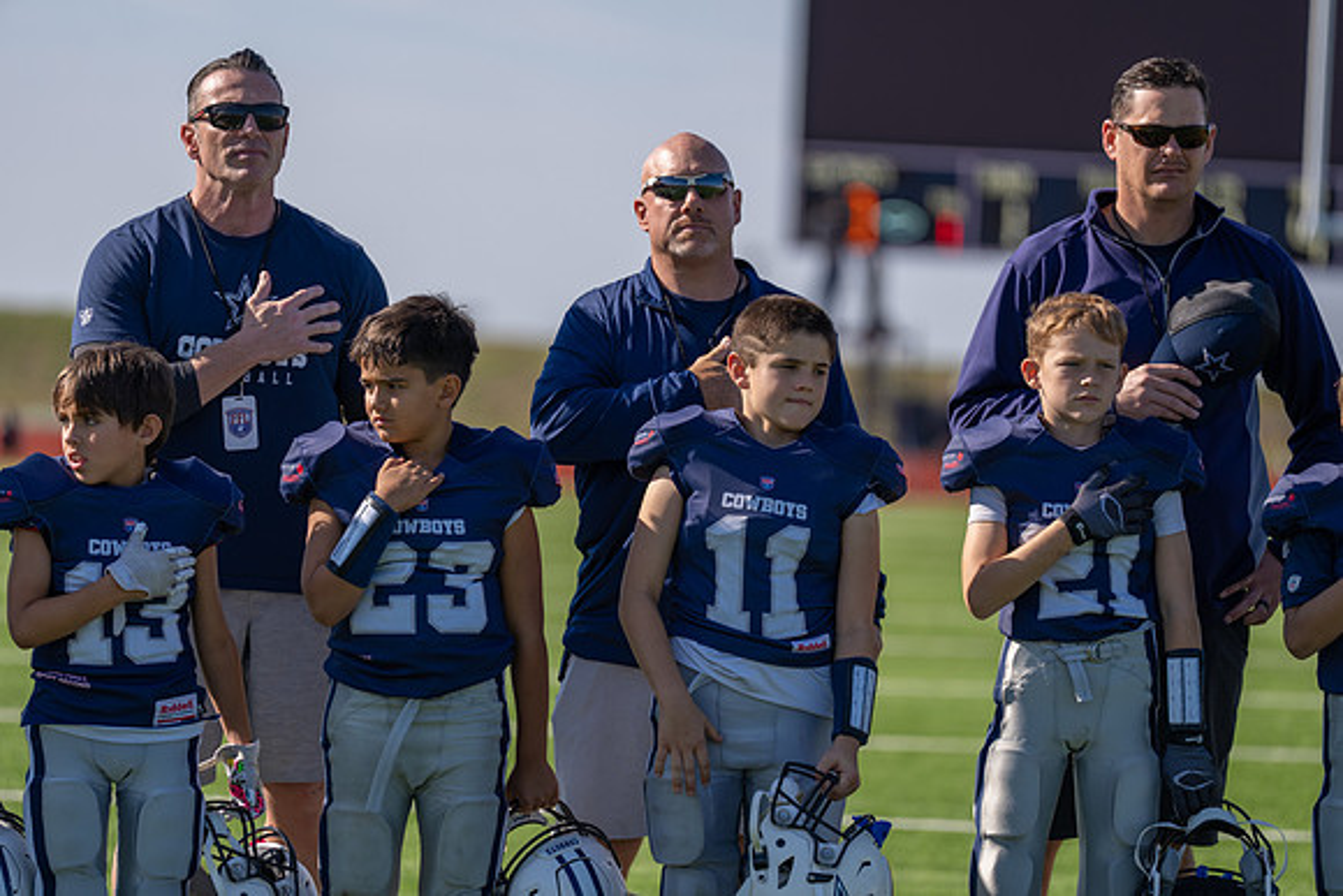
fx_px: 7463
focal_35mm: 200
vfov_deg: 6.9
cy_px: 448
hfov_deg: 10.3
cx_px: 672
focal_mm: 200
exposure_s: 1/1600
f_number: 2.8
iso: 100
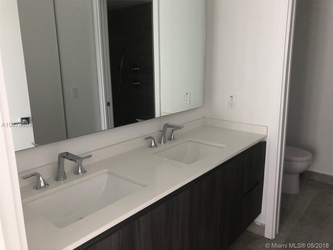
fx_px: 269
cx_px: 166
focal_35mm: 28
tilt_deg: -11.8
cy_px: 125
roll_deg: +0.7
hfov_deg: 63.4
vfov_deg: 49.7
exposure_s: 1/17
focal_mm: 3.99
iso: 40
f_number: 1.8
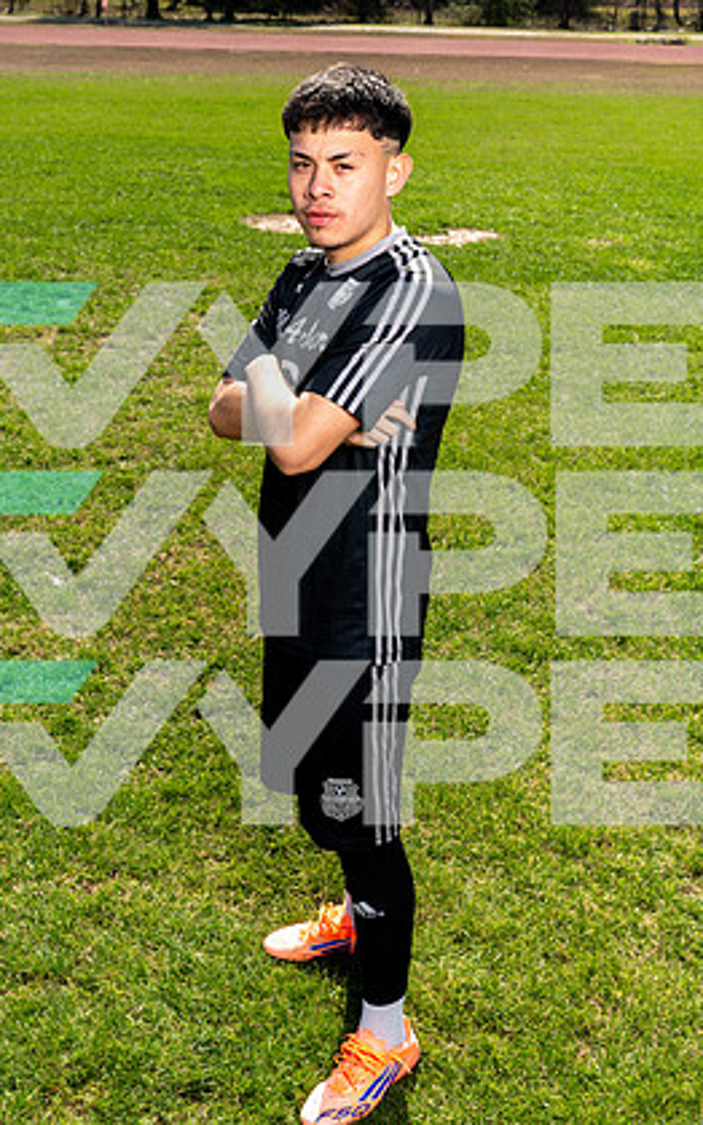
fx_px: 1410
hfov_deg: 28.0
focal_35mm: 46
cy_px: 556
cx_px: 338
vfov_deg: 43.5
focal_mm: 42
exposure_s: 1/200
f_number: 9
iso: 100
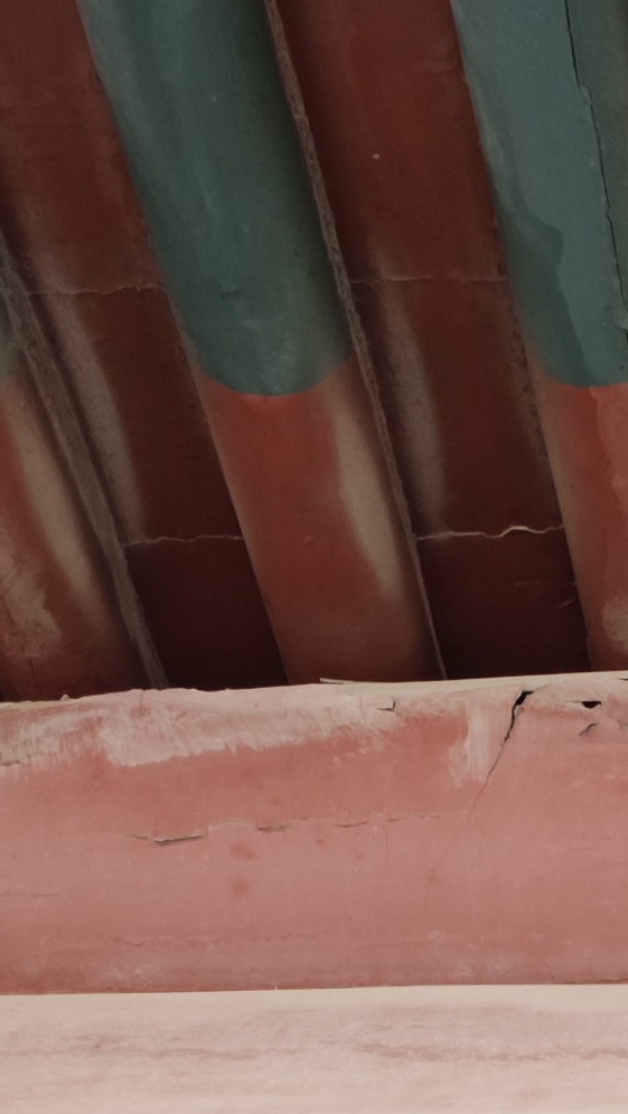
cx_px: 1123
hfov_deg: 11.0
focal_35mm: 103
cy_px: 2169
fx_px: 3046
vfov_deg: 16.4
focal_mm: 6.68
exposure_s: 1/130
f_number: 1.42
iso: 50
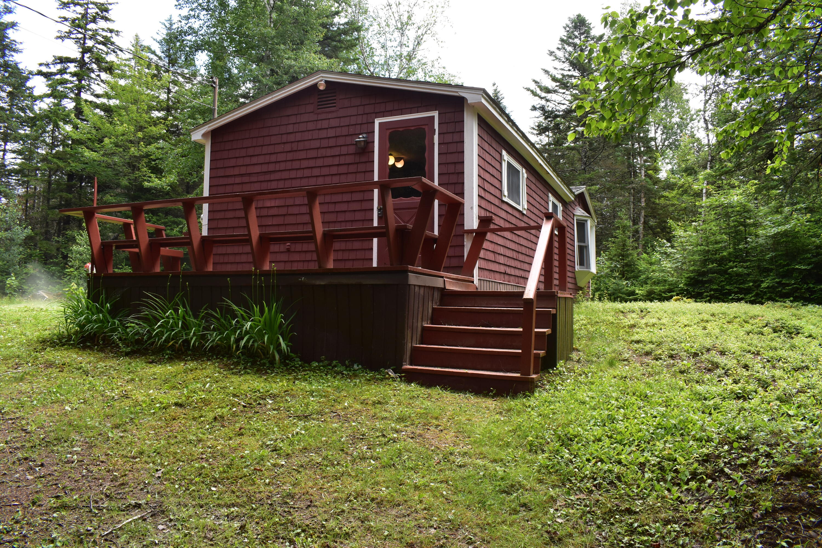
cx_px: 411
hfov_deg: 67.4
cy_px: 274
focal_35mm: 27
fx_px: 617
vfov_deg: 47.9
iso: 400
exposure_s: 1/160
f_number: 9
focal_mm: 18
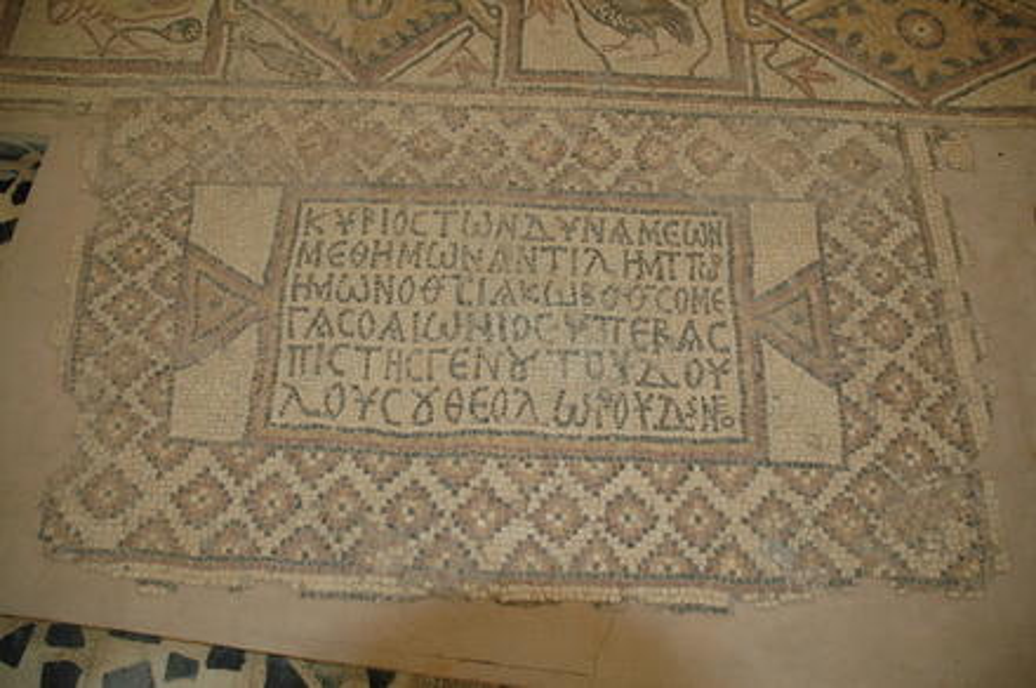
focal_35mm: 27
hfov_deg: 67.5
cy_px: 344
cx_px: 518
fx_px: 776
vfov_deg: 47.8
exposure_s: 1/80
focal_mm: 18
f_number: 3.5
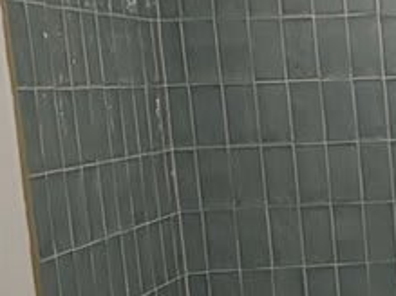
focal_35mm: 96
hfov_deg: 17.0
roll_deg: +2.8
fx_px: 1098
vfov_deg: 15.3
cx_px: 702
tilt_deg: -8.7
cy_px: 230
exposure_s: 1/120
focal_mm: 2.2
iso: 160
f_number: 2.2
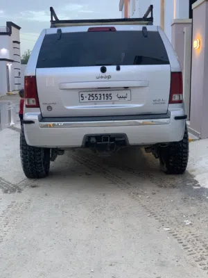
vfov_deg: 36.8
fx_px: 417
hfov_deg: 28.0
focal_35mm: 52
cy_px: 139
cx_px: 104
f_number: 2.4
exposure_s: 1/50
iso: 100
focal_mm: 6
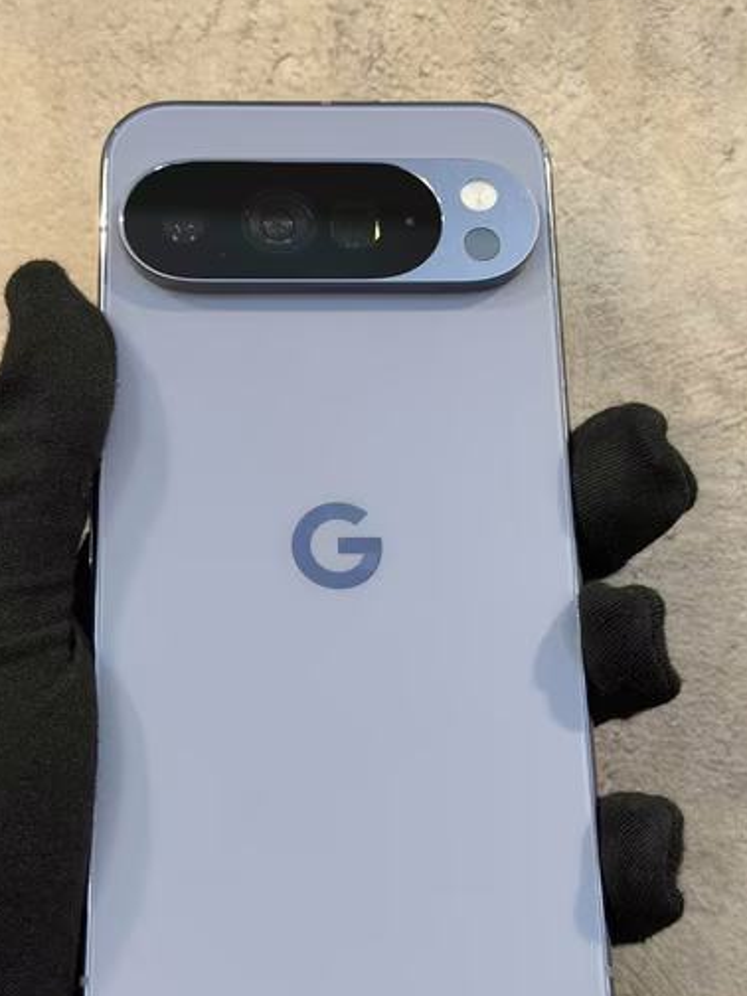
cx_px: 336
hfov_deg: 24.0
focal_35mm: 61
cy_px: 538
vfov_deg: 31.7
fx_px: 1755
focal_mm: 6.76
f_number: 1.78
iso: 125
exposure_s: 1/50
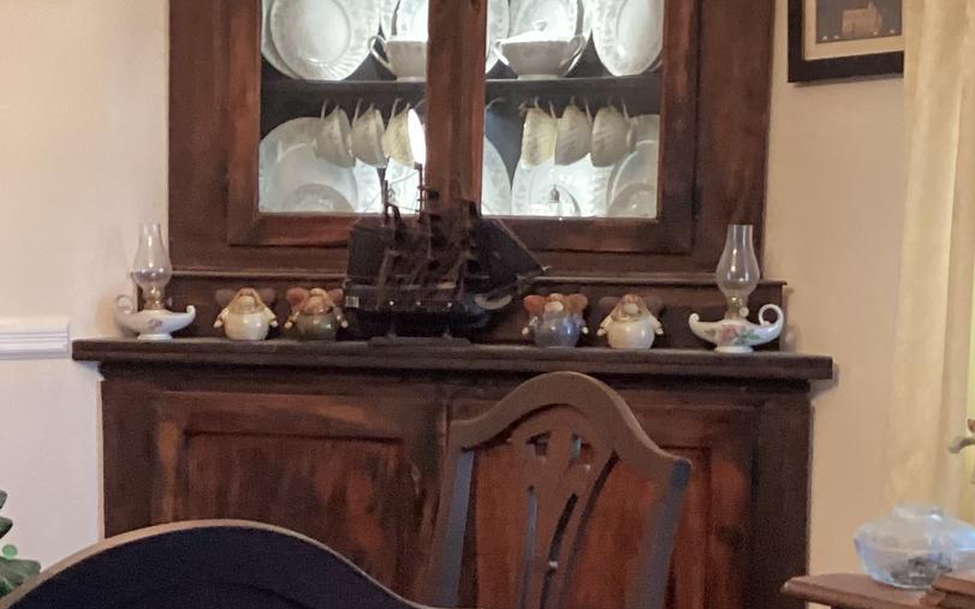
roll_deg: -1.4
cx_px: 289
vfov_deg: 15.7
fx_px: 2206
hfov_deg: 24.7
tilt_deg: -4.1
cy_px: 440
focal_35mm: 83
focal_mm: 3.3
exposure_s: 1/40
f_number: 2.4
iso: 320
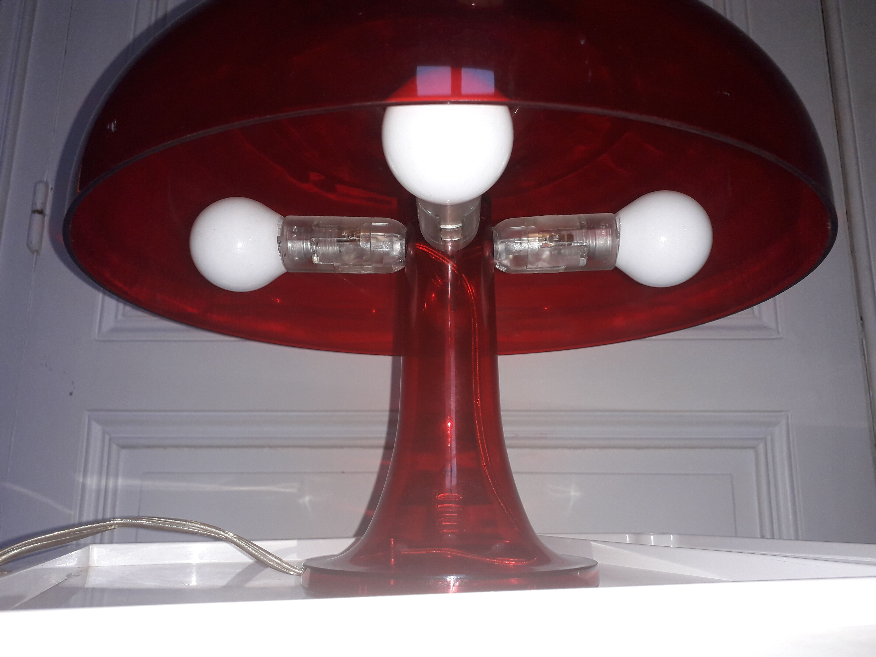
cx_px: 438
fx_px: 683
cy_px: 328
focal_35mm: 27
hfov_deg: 65.3
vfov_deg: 51.4
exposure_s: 1/100
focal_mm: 3.6
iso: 64
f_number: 1.9
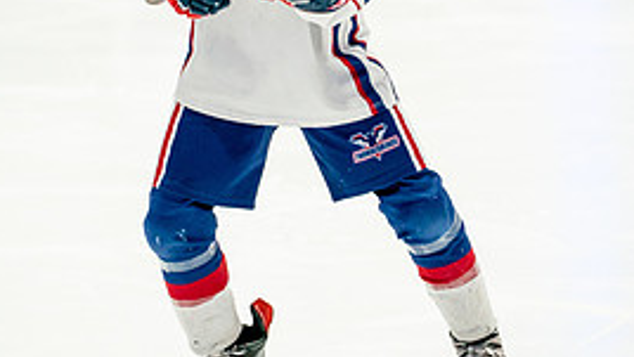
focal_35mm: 372
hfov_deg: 5.8
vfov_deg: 3.3
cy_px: 76
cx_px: 305
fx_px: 6256
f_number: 2.8
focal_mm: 150
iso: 1600
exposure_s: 1/800
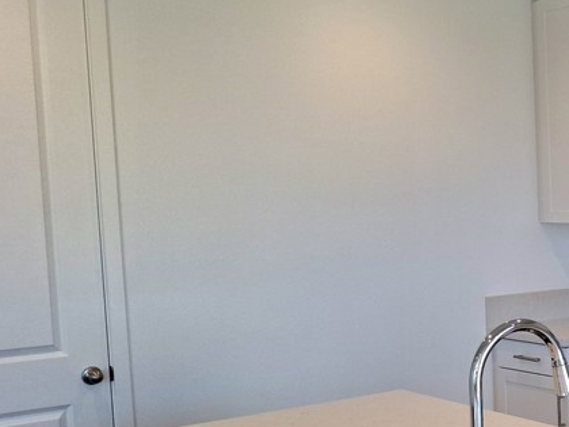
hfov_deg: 28.2
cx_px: 656
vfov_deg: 23.9
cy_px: 296
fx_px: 1003
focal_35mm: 61
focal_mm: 4.69
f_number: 1.8
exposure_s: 1/120
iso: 50
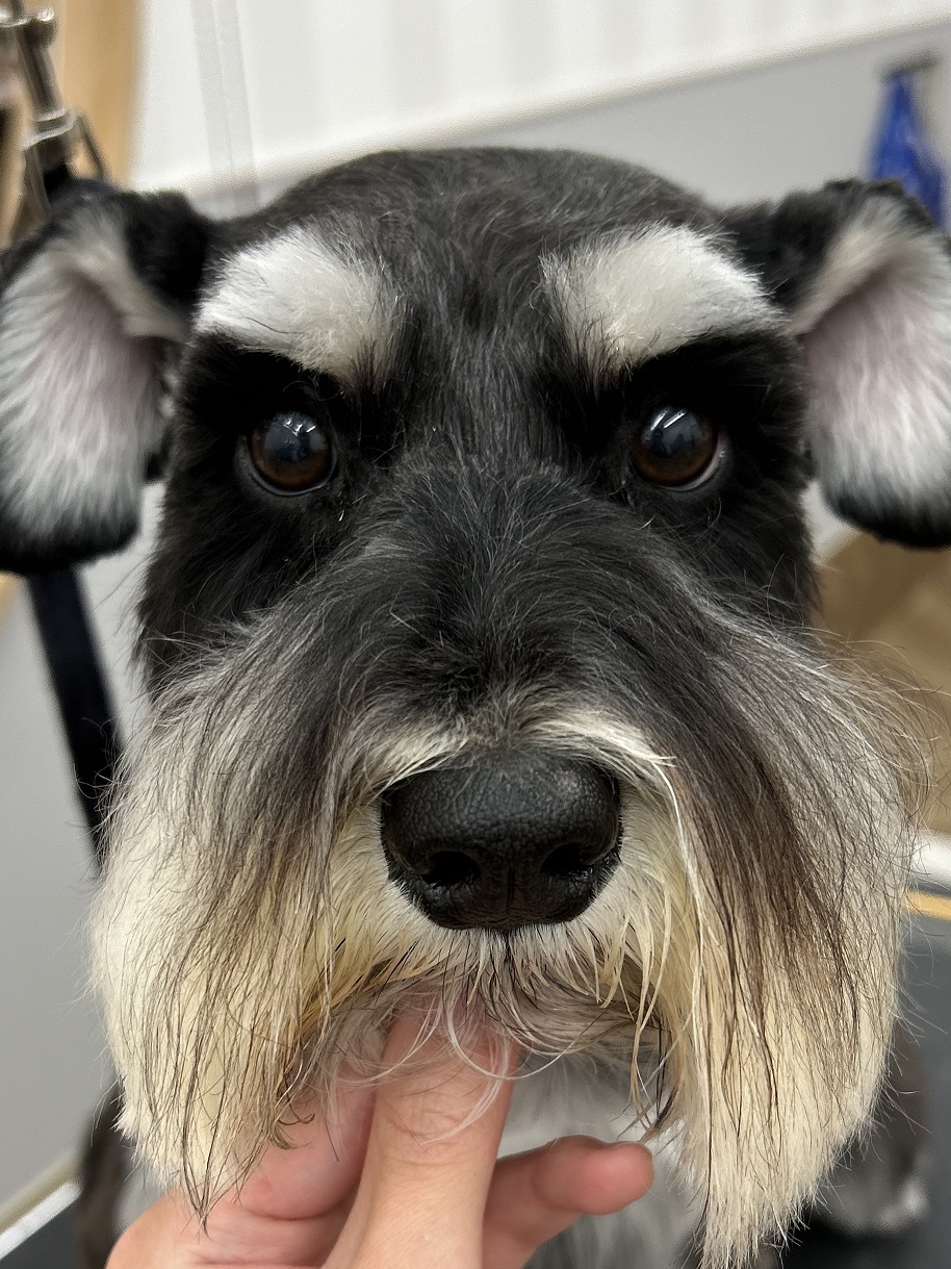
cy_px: 807
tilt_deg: -27.5
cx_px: 459
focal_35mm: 43
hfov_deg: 33.6
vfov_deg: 43.4
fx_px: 1575
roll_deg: +3.6
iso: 80
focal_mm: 5.7
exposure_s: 1/120
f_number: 1.5
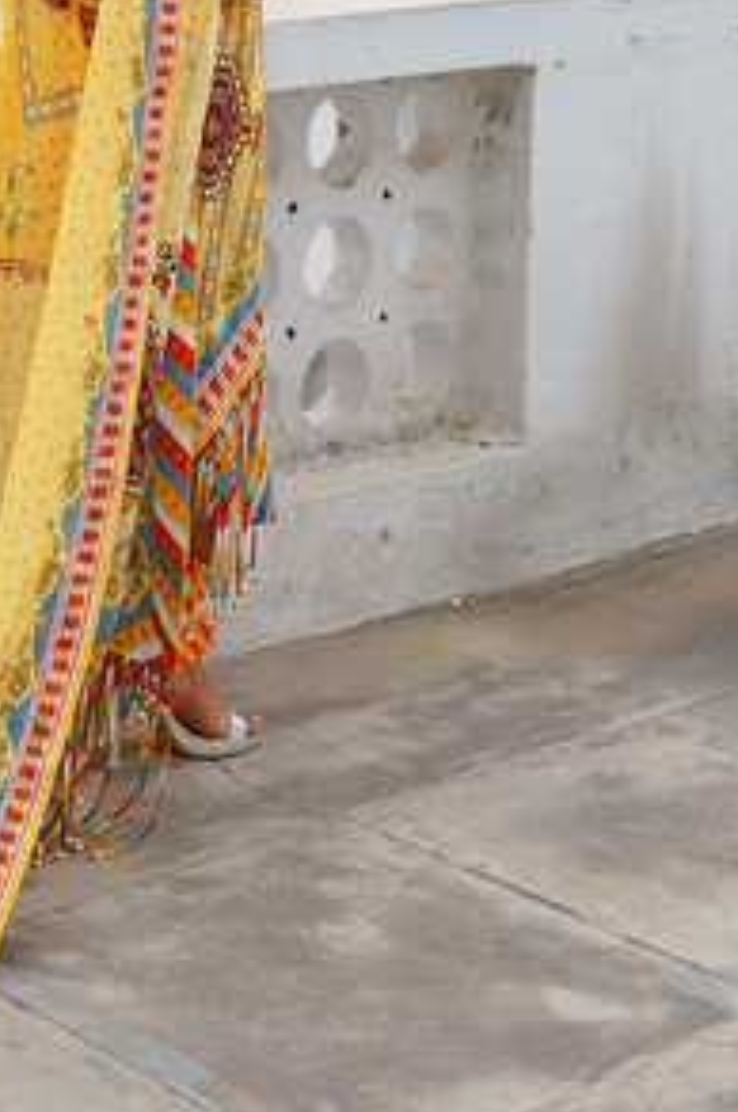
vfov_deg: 31.0
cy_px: 192
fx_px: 1942
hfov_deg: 21.1
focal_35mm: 63
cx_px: 80
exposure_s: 1/320
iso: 200
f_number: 2
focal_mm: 35
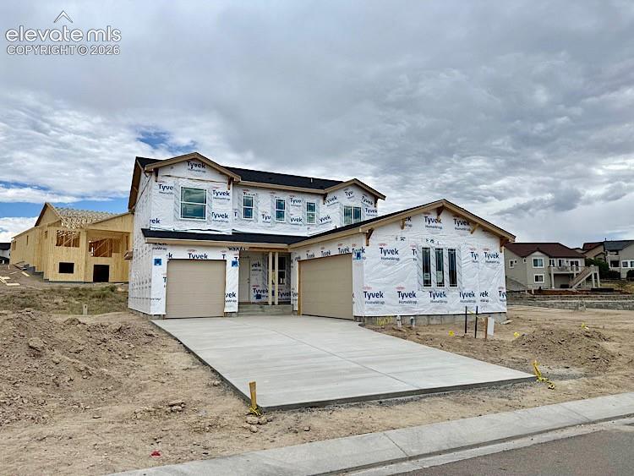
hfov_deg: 71.6
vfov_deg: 56.8
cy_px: 238
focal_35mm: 24
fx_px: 440
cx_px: 317
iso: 80
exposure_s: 1/6711
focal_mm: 6.76
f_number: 1.78
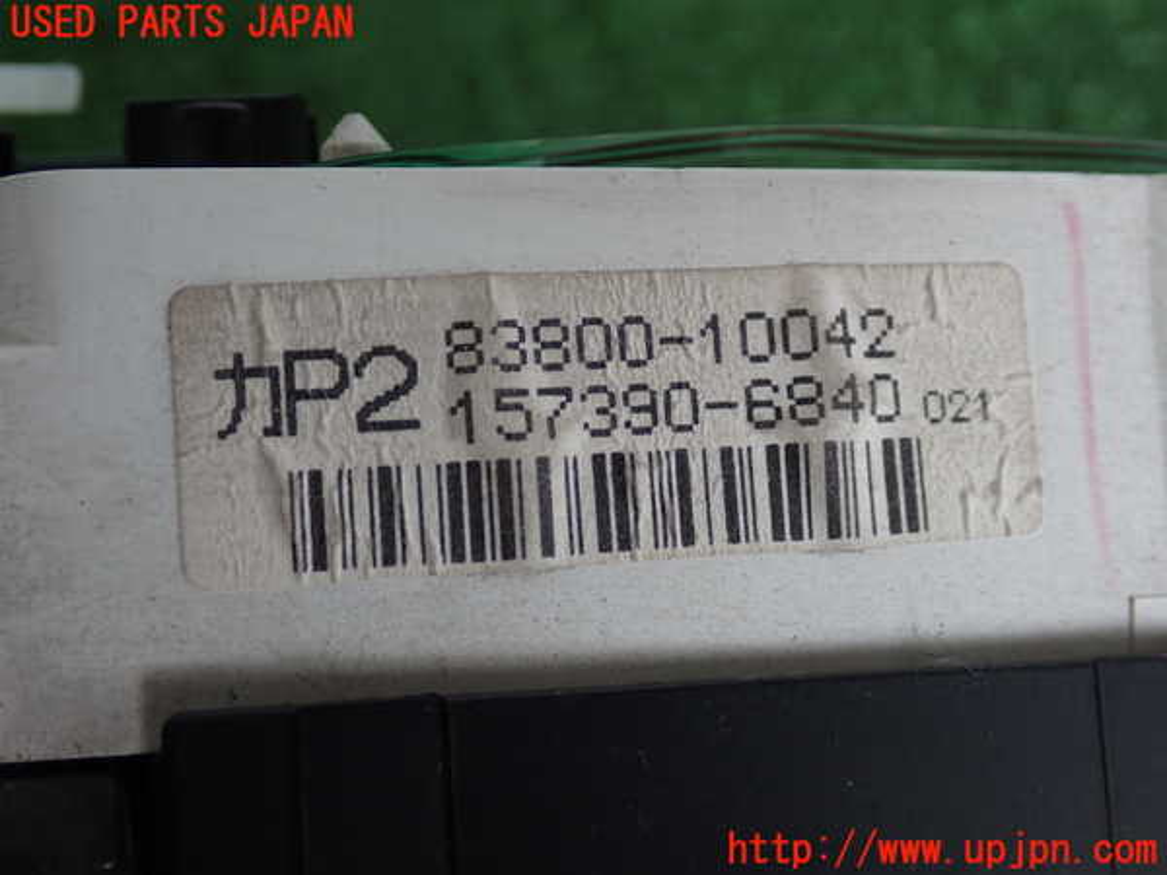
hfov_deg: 38.2
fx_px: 1686
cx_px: 584
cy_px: 438
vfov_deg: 29.1
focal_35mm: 50
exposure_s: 1/100
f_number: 3.2
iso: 200
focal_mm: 9.01
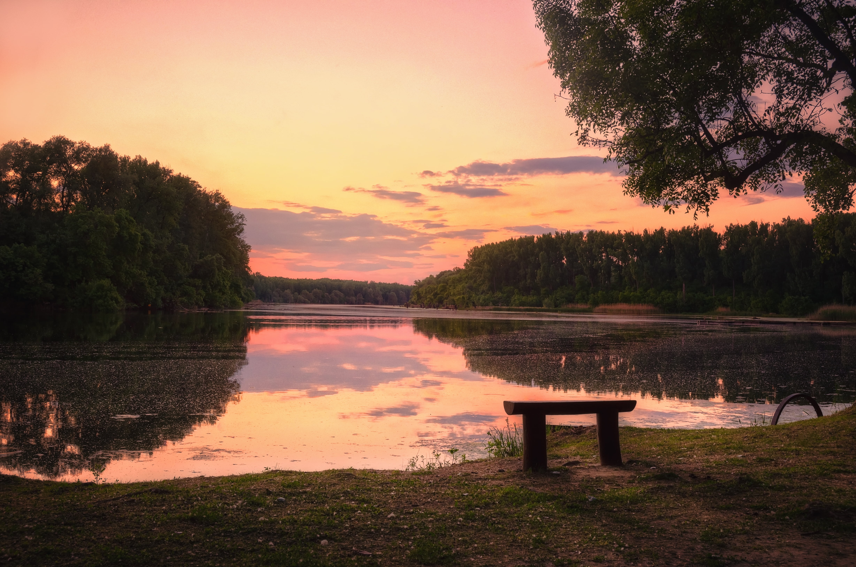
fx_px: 961
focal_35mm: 40
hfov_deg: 48.0
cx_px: 428
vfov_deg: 32.9
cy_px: 284
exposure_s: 1/125
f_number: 8
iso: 500
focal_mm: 27
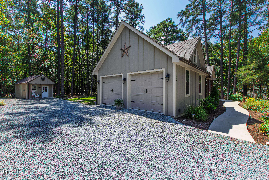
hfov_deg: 100.4
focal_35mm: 15
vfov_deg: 77.3
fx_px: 112
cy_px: 90
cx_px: 134
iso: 250
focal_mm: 10
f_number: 9
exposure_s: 1/125
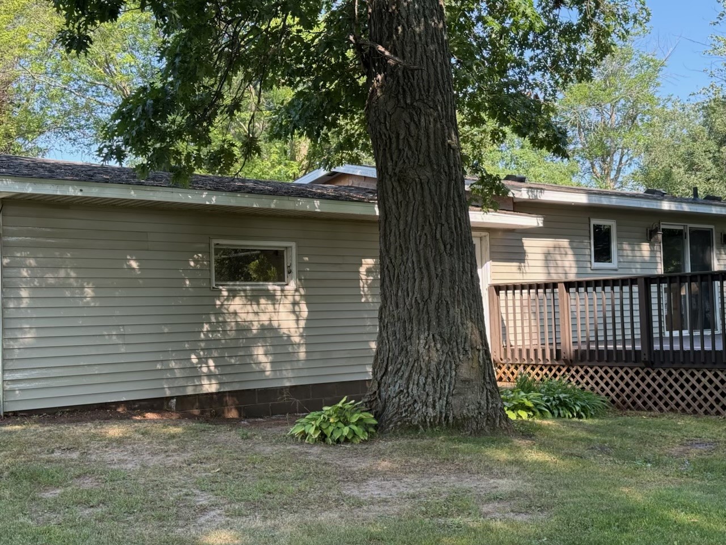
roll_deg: +2.0
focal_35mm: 48
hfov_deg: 39.7
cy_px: 272
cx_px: 363
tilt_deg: +2.7
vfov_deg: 30.3
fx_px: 1007
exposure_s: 1/506
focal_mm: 6.76
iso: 80
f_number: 1.78
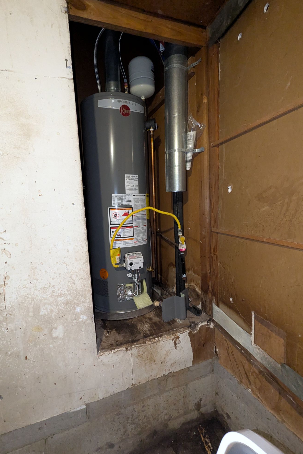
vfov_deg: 93.3
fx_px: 215
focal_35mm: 17
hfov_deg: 70.4
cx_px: 144
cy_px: 227
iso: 696
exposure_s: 1/24
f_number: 2.2
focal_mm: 2.35
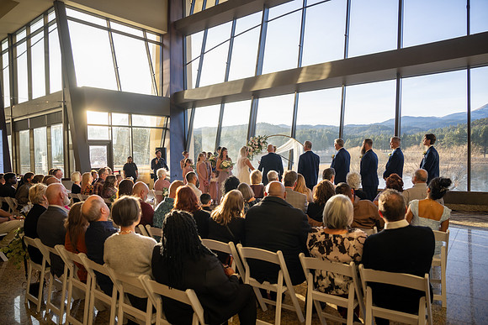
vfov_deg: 52.2
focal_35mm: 24
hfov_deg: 72.6
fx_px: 332
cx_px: 243
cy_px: 161
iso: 100
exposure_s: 1/160
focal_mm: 24
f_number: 2.8
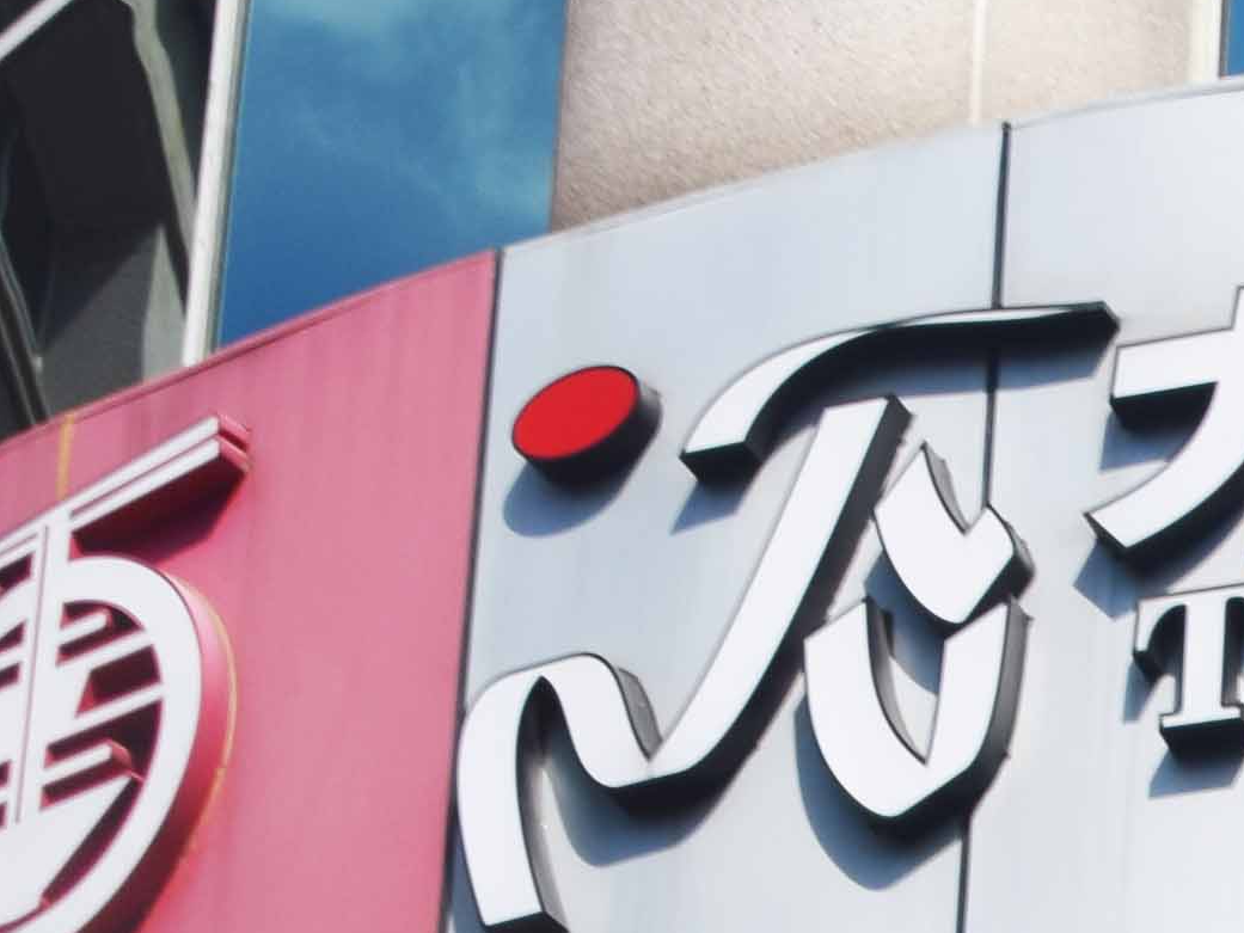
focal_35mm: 208
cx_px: 2168
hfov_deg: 9.1
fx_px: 7468
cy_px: 2106
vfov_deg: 6.8
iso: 100
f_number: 11
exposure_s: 1/200
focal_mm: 25
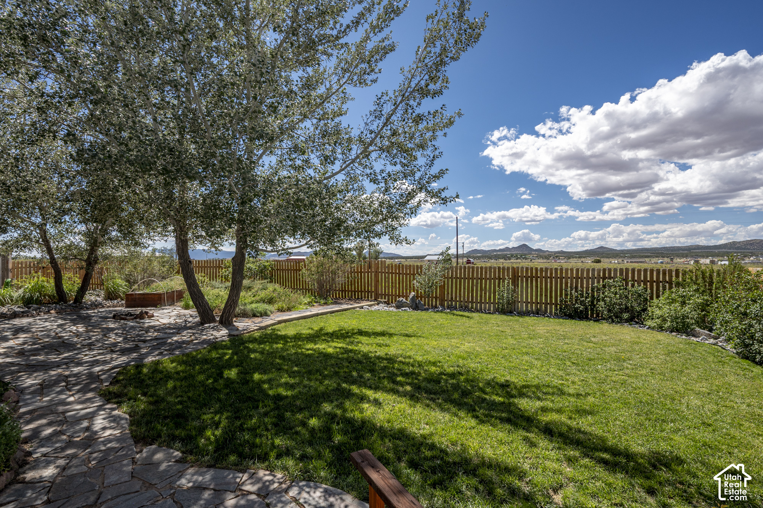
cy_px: 254
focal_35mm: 16
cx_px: 382
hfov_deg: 95.0
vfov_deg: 72.0
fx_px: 350
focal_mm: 16.5
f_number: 13
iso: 250
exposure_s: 1/320
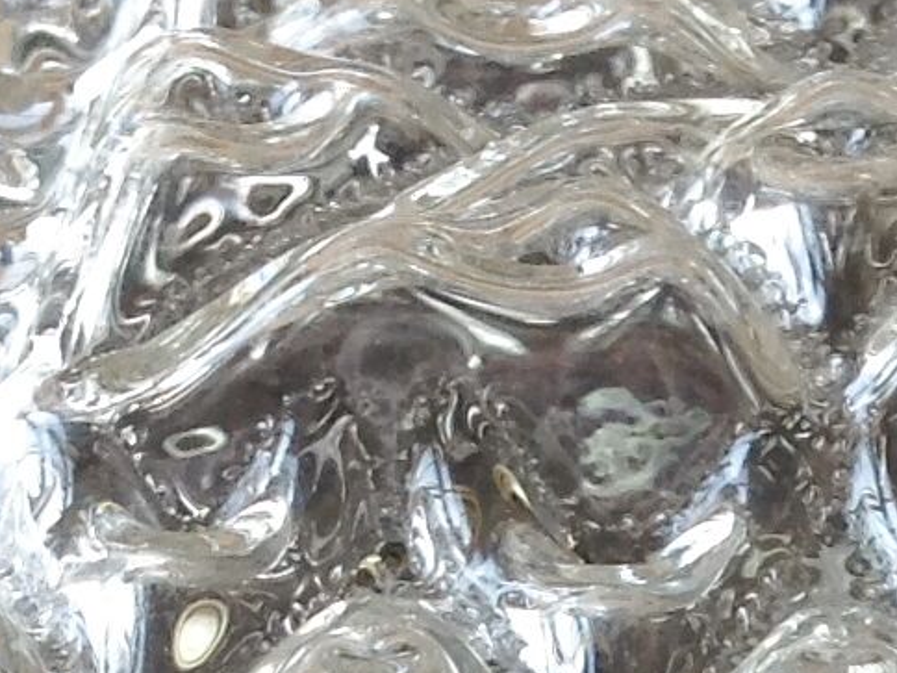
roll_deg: +0.4
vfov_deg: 7.6
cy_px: 1333
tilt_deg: -38.6
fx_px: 4846
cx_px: 871
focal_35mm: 187
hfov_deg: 10.5
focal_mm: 4.28
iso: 64
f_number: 2.4
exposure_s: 1/30
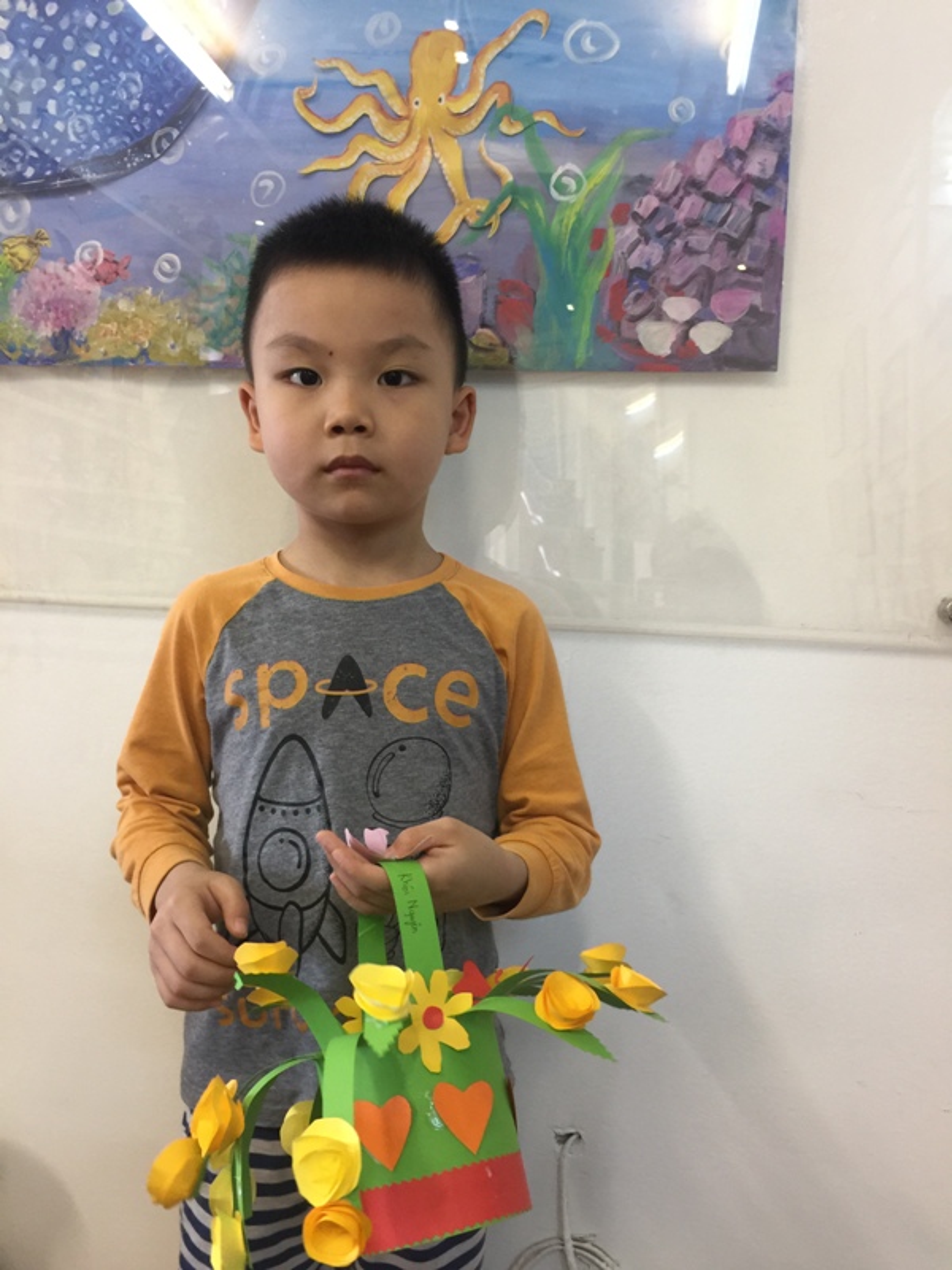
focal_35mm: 29
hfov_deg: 48.2
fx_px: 1063
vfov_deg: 61.7
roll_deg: -2.1
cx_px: 476
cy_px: 635
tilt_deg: -0.7
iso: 80
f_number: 2.2
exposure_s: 1/17
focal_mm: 4.15
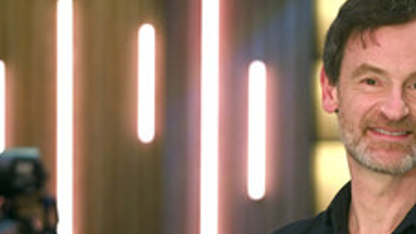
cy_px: 230
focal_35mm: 115
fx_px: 1268
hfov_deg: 18.3
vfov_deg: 10.4
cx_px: 376
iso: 1600
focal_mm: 55
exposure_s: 1/160
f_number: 2.2
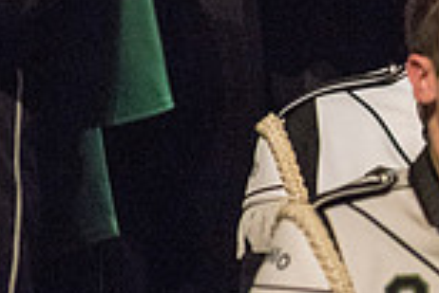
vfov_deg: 0.6
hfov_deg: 0.9
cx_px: 730
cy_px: 64
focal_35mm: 2258
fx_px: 27560
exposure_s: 1/320
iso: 4000
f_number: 5.6
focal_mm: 600
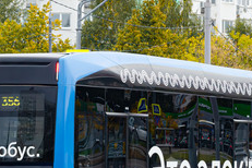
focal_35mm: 216
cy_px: 117
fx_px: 1512
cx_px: 117
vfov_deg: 6.4
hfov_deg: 9.5
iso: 1250
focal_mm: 52
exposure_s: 1/640
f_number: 11
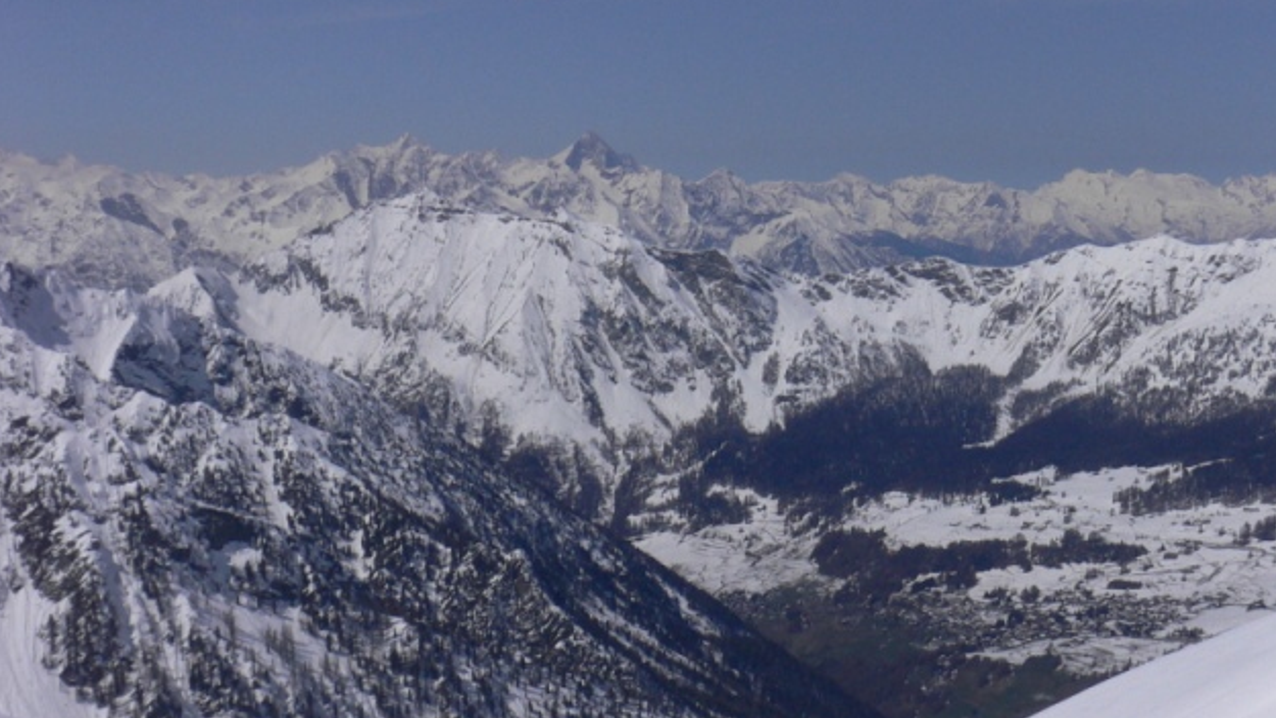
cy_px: 312
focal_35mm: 91
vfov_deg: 13.3
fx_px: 3080
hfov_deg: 23.2
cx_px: 941
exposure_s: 1/1300
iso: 80
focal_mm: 8.5
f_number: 6.9
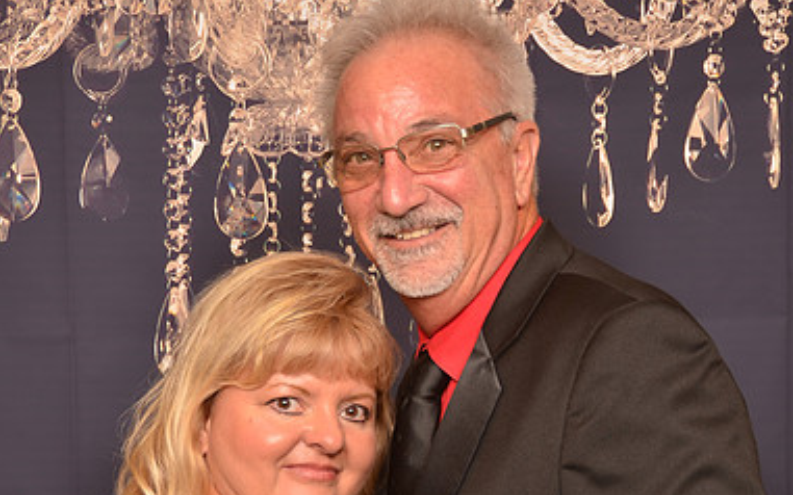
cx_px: 395
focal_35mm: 130
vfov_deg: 10.0
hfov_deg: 16.1
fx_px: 2809
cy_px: 426
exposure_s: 1/60
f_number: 5.6
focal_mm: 56
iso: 200
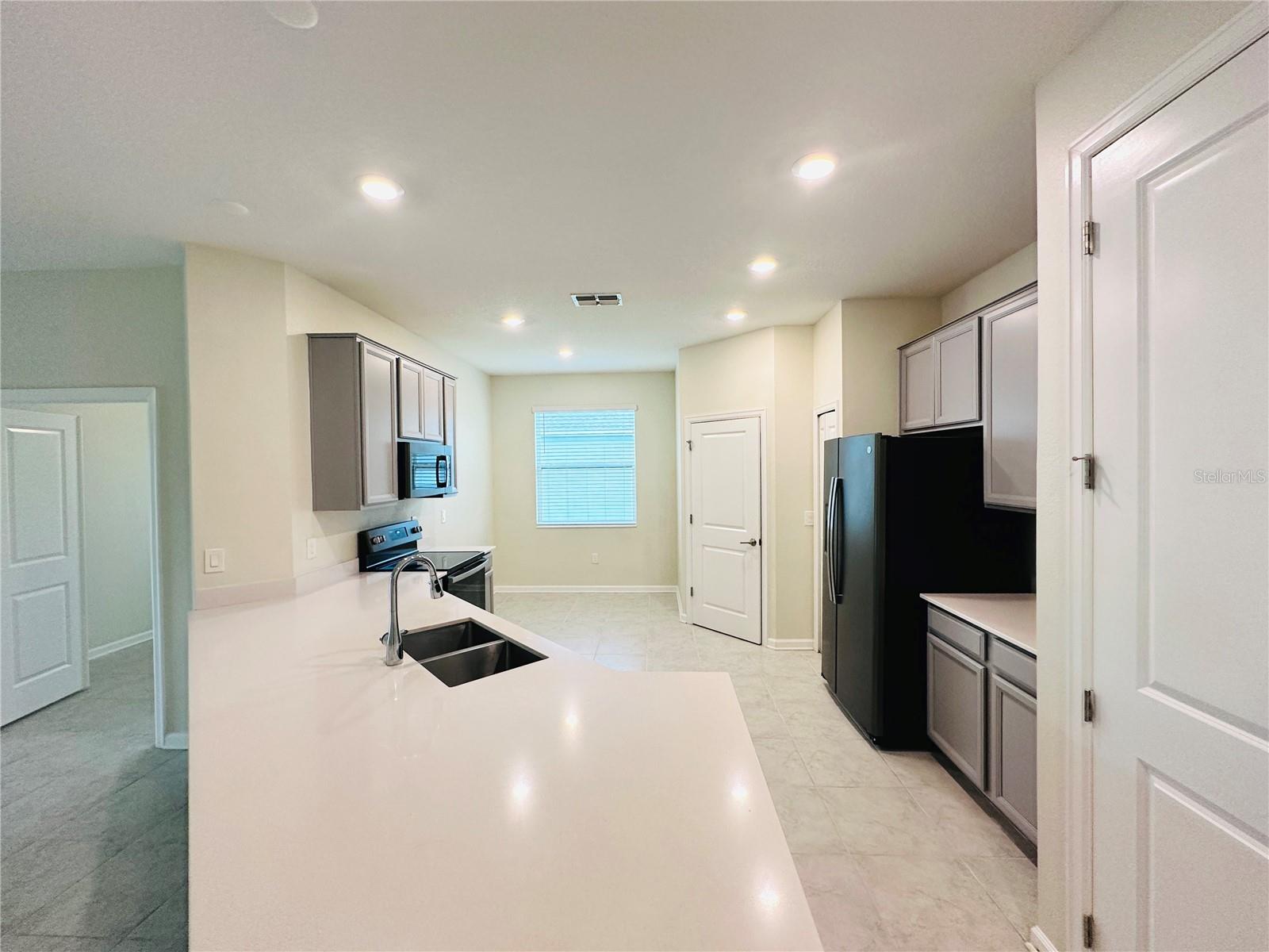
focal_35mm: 14
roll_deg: +0.6
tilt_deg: -0.6
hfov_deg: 102.1
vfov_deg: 85.7
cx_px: 634
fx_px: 513
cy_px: 476
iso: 200
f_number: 2.2
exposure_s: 1/120
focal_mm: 2.22
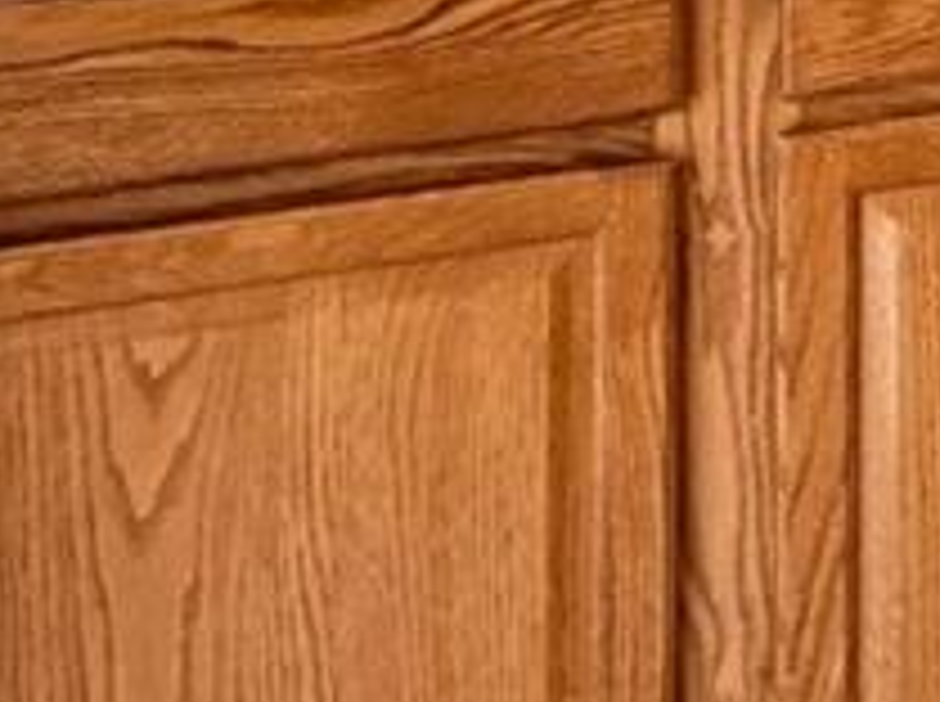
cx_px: 2973
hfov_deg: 10.5
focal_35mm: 118
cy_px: -788
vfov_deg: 11.1
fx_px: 3199
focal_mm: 16
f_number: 8
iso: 400
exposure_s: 1/30
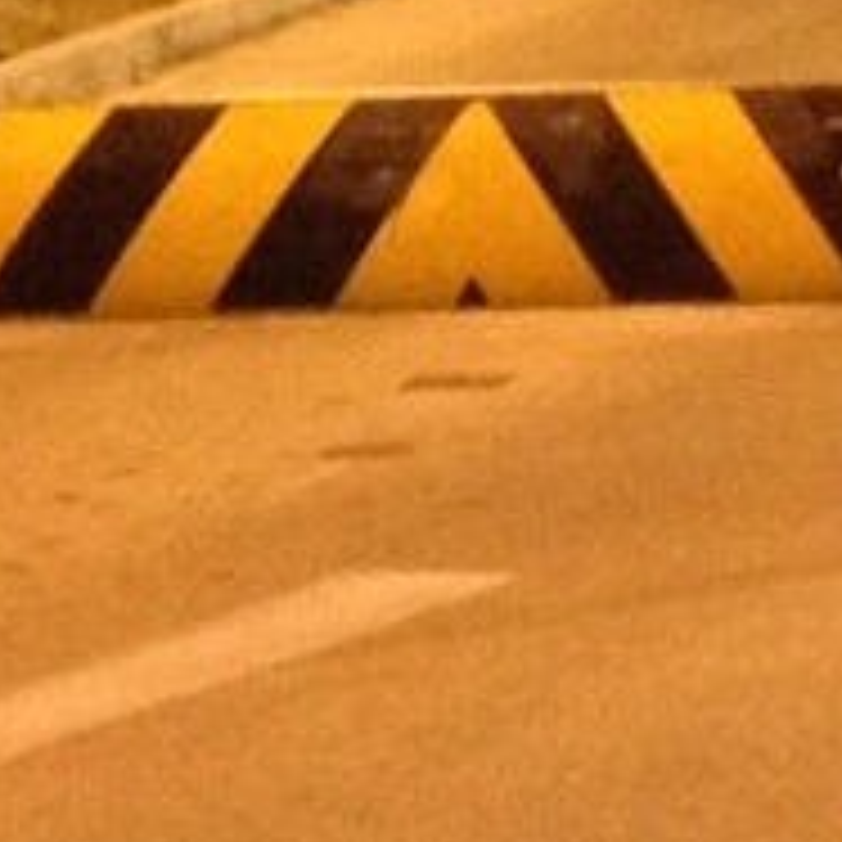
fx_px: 6990
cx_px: 702
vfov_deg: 6.8
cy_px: -477
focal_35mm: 254
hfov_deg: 6.9
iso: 400
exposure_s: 1/17
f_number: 2.4
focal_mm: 4.12
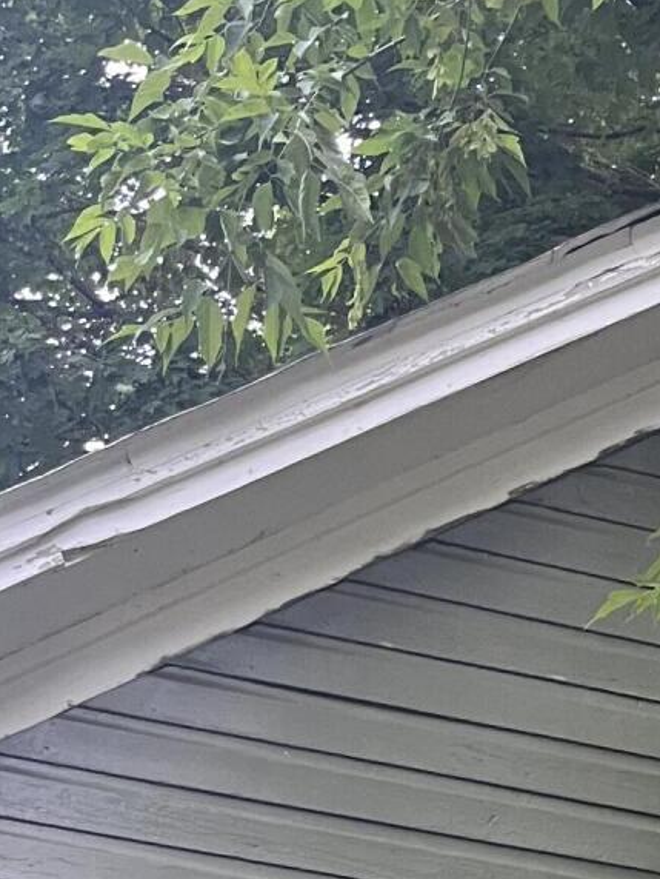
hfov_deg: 15.7
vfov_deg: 17.7
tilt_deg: +9.3
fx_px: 2311
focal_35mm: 91
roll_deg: -2.0
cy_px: 1535
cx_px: 757
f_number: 1.6
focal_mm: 5.1
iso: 250
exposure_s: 1/60
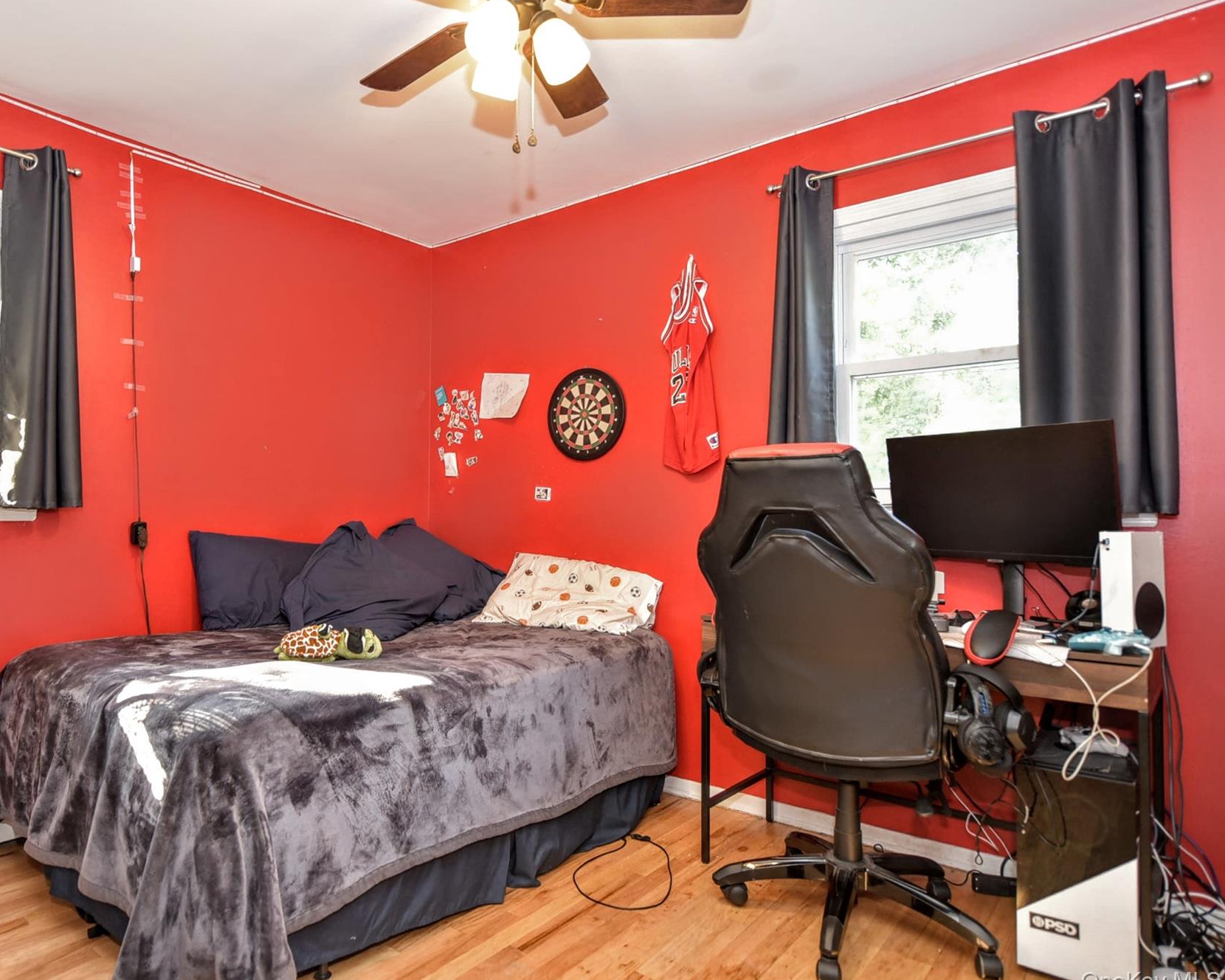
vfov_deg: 63.1
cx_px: 475
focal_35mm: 22
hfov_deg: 74.0
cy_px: 494
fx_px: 798
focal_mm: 19
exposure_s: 1/60
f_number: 3.2
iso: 800
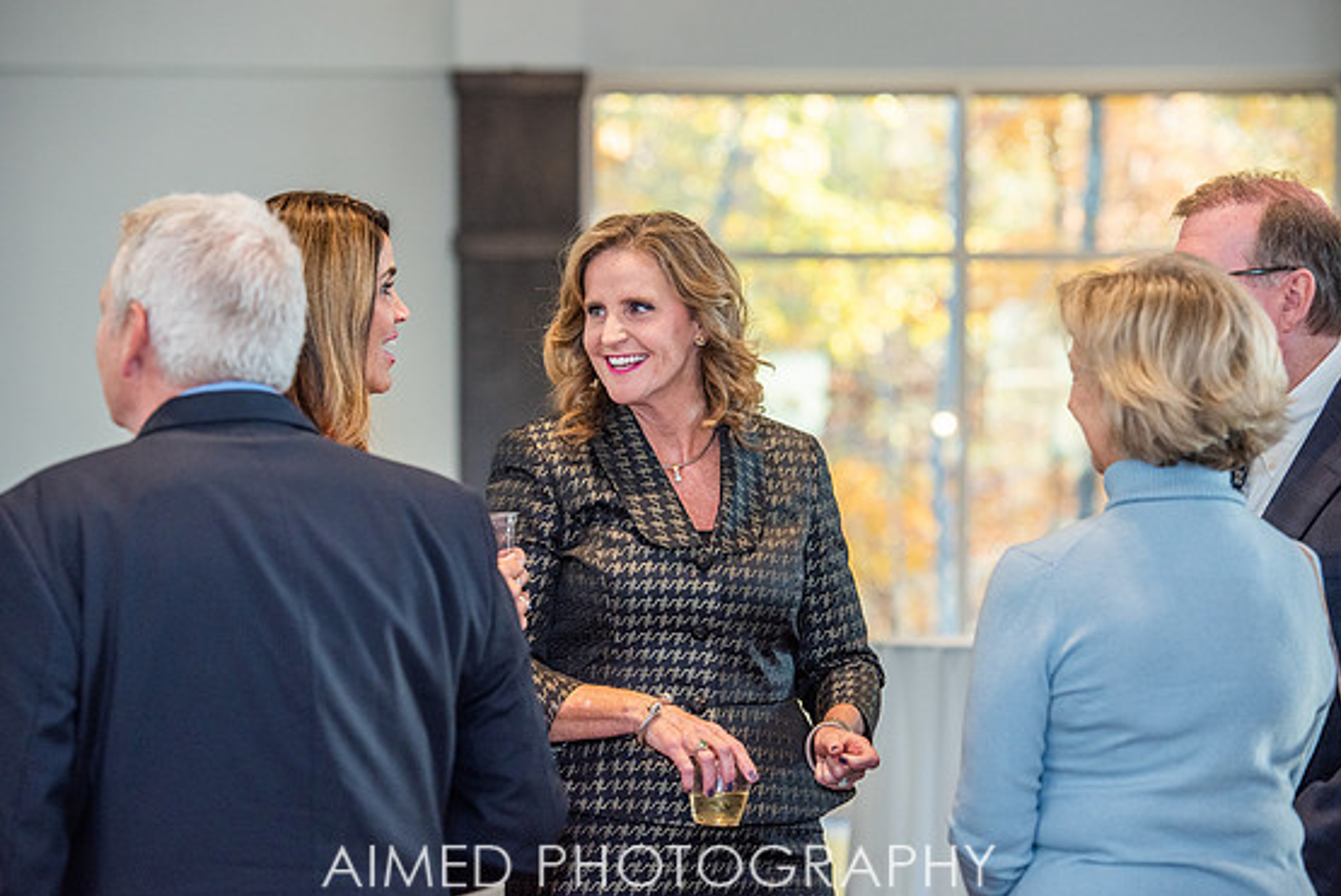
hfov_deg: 15.8
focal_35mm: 130
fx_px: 4846
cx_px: 649
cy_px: 438
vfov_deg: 10.6
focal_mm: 122
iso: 1000
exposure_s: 1/200
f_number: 4.5
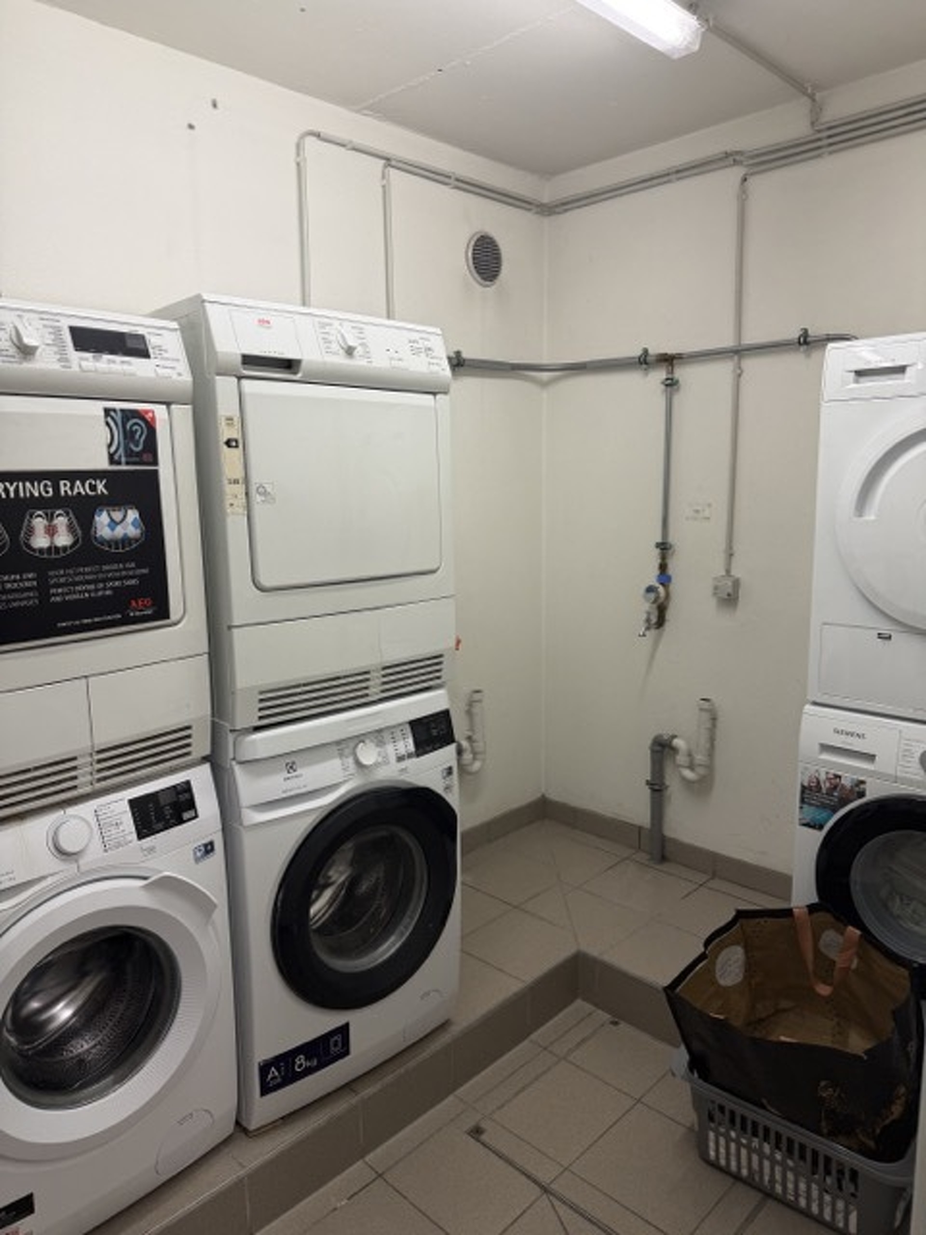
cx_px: 463
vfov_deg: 71.6
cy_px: 618
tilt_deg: -9.3
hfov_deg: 56.8
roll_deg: +0.6
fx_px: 856
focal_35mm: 24
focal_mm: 6.76
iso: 125
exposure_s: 1/50
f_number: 1.78
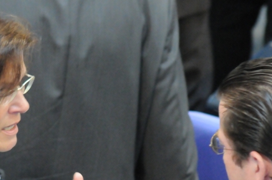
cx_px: 107
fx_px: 4905
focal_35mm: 650
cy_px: 135
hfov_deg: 3.2
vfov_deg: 2.1
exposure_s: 1/60
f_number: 5
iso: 3200
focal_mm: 185
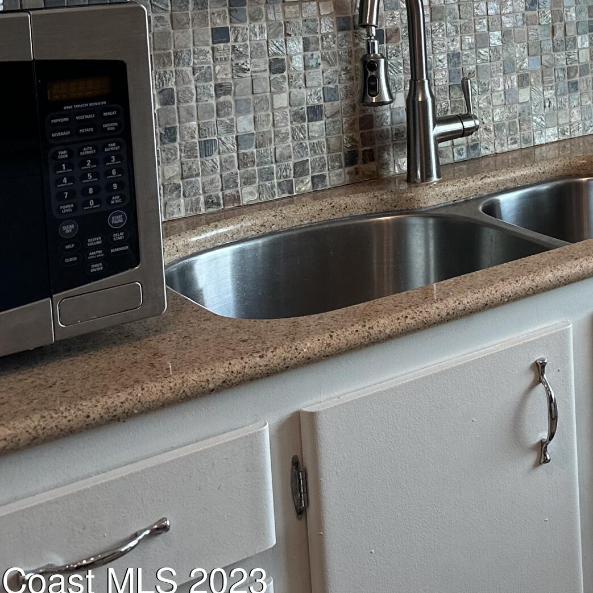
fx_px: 1182
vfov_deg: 26.6
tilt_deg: -4.6
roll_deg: +1.8
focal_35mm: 61
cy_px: 1
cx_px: 739
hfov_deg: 25.0
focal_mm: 6.86
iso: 80
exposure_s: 1/120
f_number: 1.78
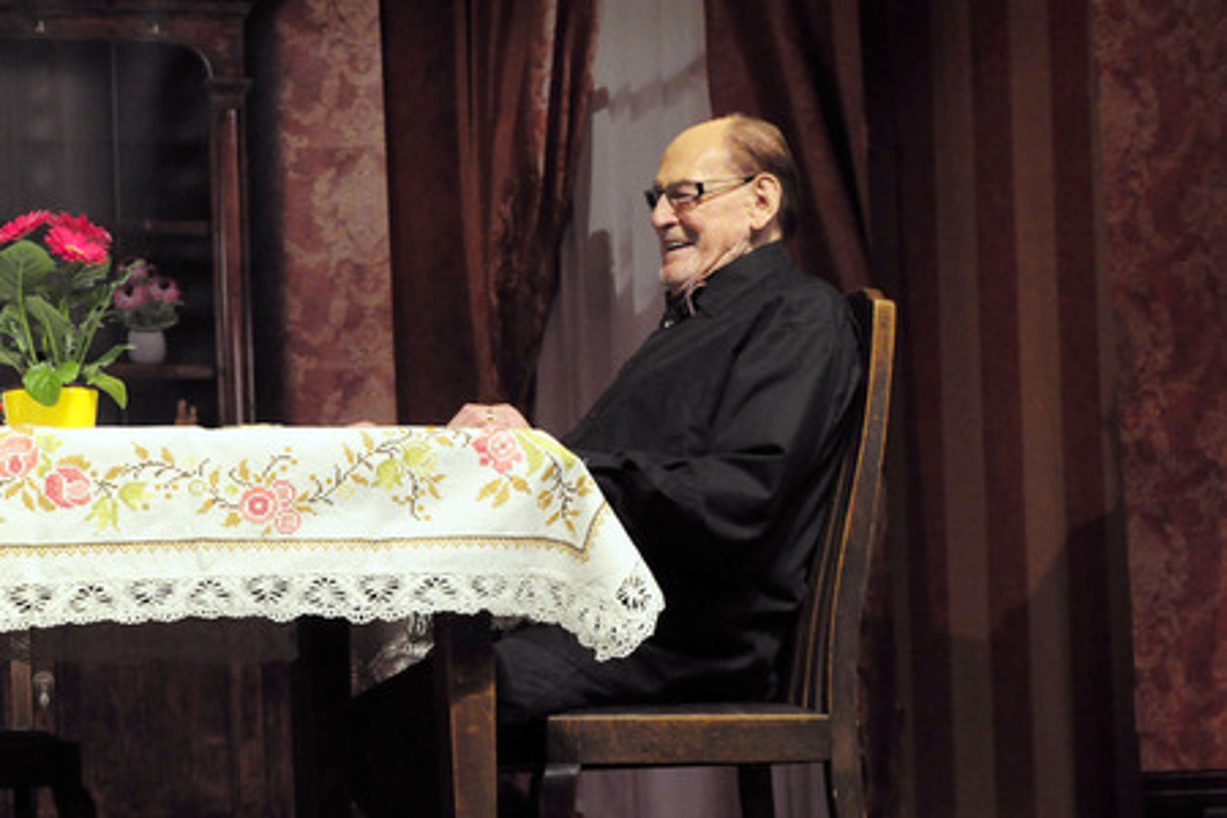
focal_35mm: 82
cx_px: 614
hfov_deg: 24.6
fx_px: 2812
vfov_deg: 16.6
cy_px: 409
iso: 3200
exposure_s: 1/160
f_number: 6.3
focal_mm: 55
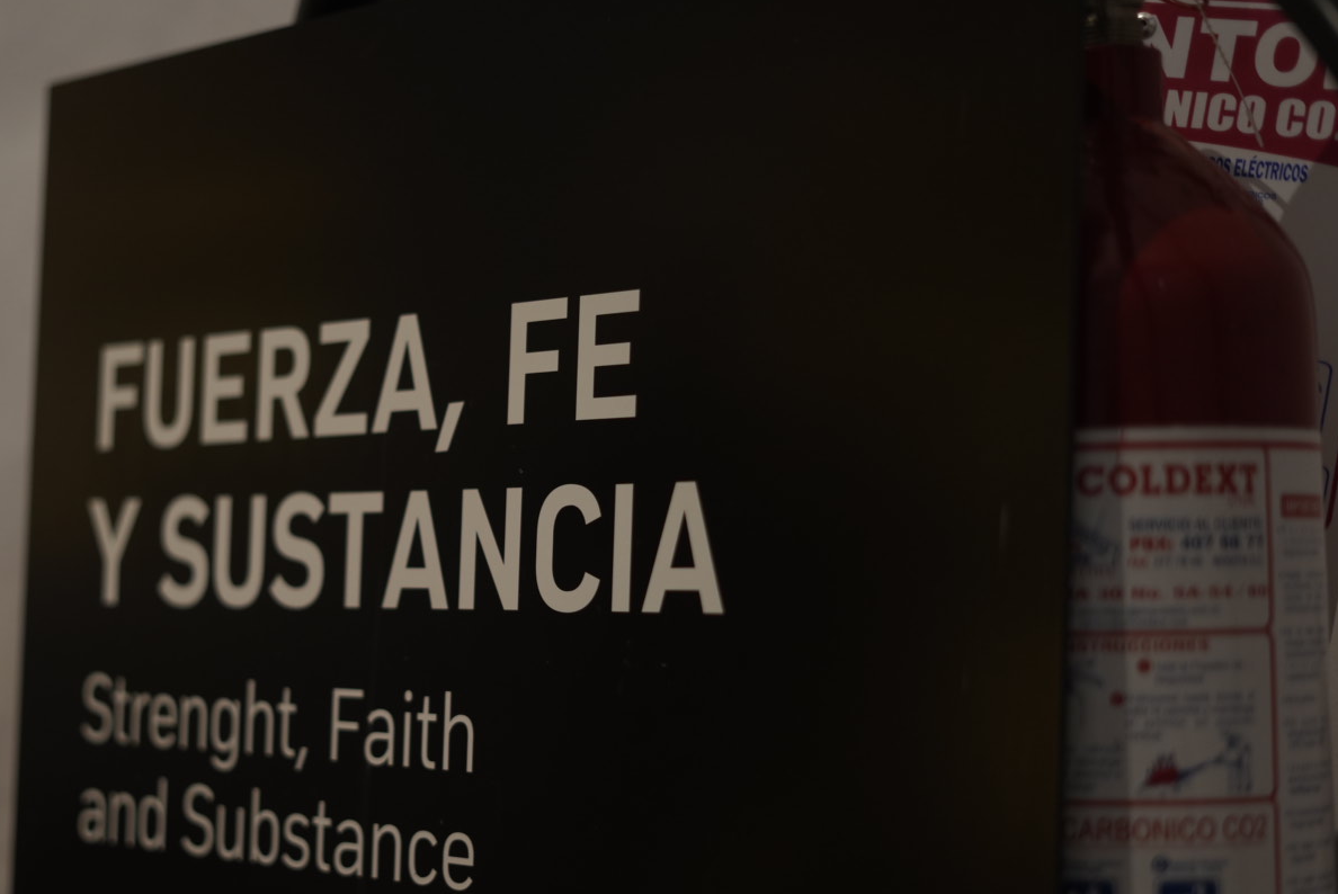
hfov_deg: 29.4
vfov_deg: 20.0
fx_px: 2529
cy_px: 530
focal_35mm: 68
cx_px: 440
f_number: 1.8
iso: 640
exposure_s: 1/40
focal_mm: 50
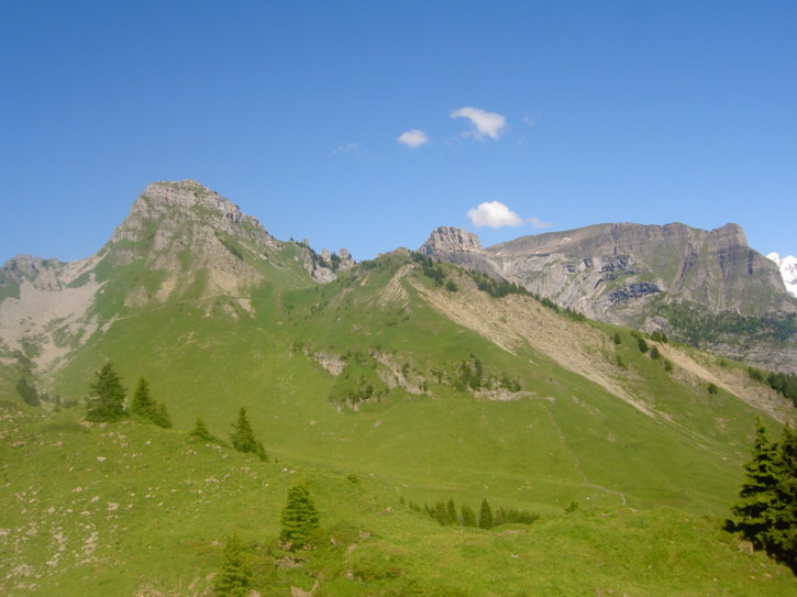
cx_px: 398
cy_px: 298
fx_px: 782
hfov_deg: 54.0
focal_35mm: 34
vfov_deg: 41.8
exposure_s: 1/250
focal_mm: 5.6
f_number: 4.7
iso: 50
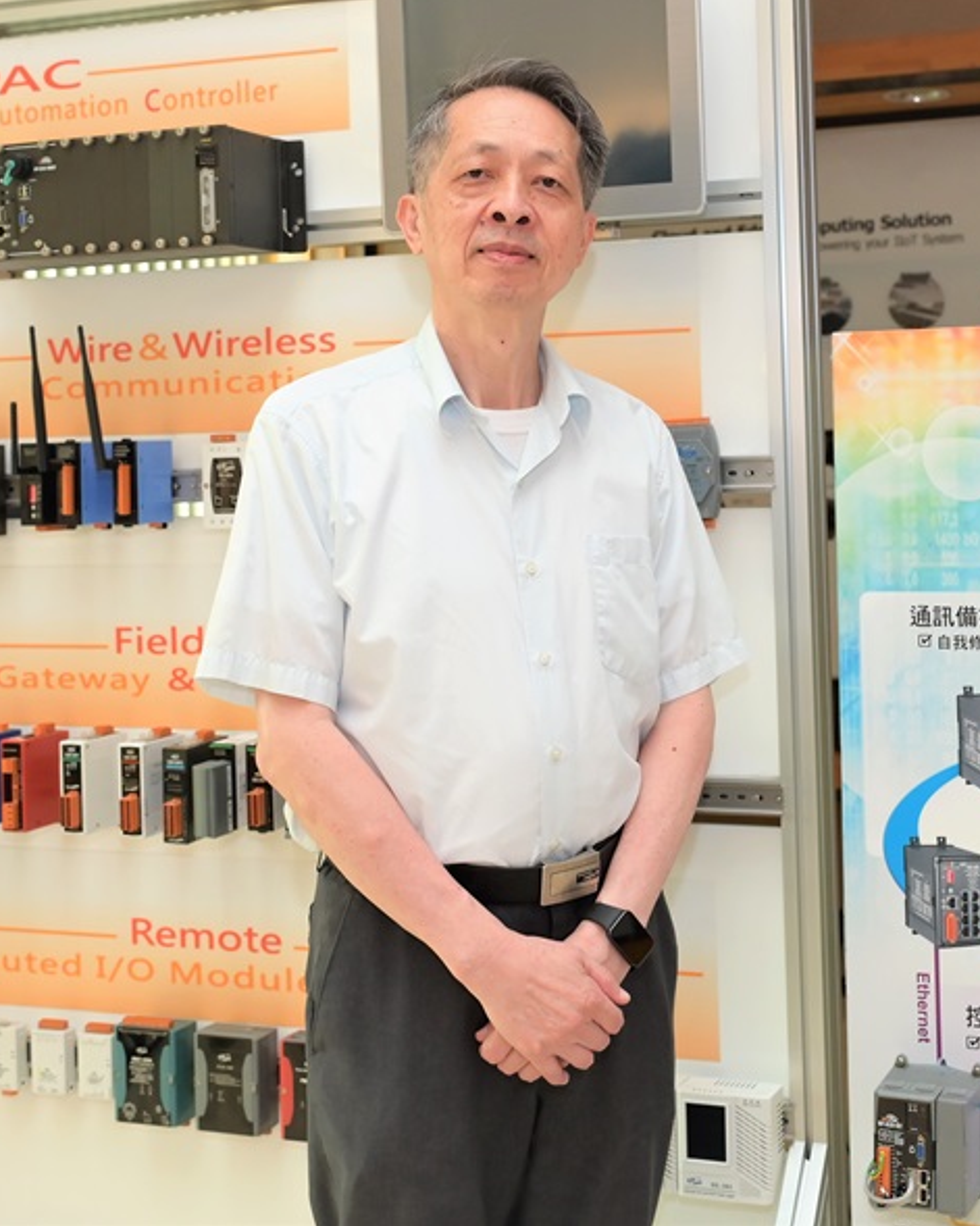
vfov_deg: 42.9
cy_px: 608
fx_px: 1559
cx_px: 647
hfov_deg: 34.6
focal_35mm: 43
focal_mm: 30
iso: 1000
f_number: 4
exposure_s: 1/100
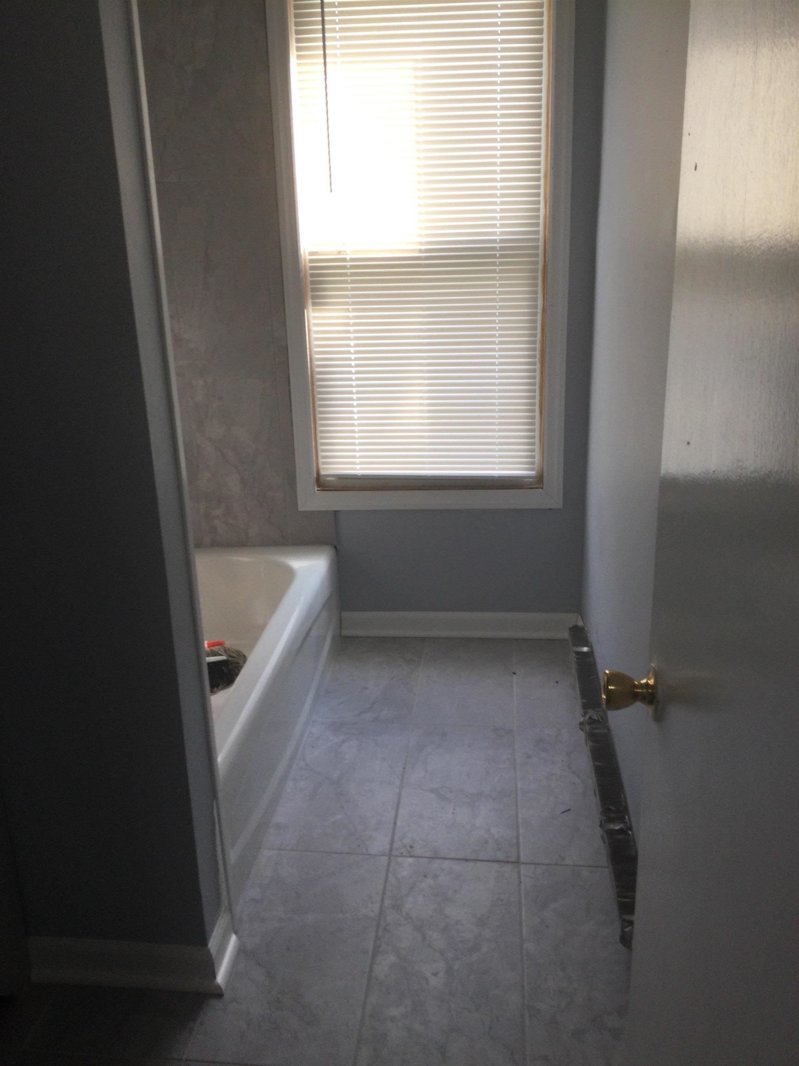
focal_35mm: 31
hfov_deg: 45.4
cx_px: 400
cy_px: 533
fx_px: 954
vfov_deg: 58.4
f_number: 2.4
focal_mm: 3.3
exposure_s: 1/40
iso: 25
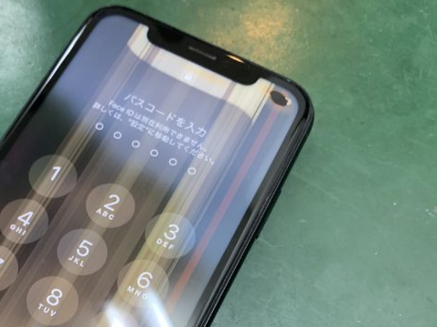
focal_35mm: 49
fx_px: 618
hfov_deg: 37.3
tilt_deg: -69.3
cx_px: 78
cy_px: 285
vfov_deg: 28.6
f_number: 1.8
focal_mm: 4.25
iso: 125
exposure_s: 1/50
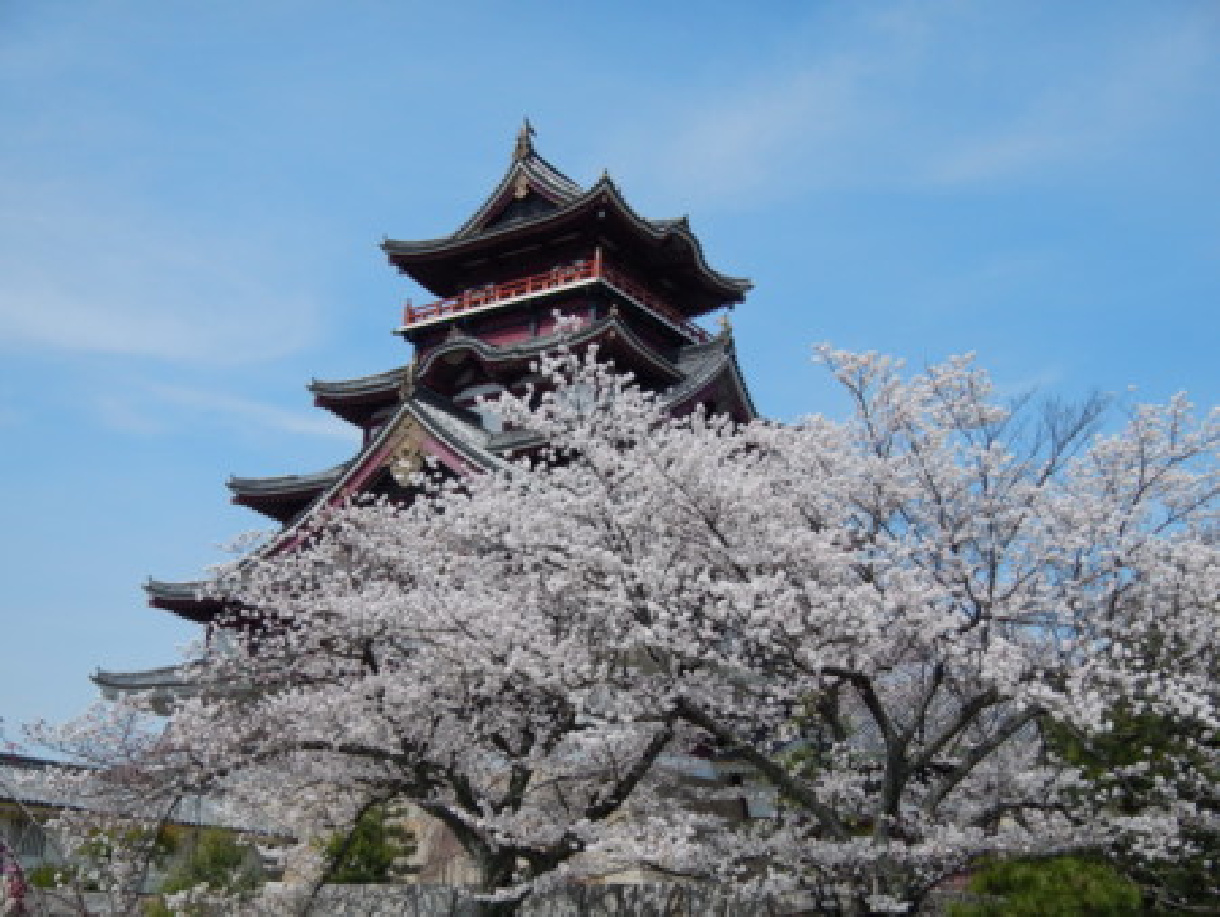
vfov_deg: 30.9
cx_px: 610
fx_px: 1657
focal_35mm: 47
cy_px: 458
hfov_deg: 40.4
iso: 125
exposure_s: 1/1250
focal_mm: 8.4
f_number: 4.1
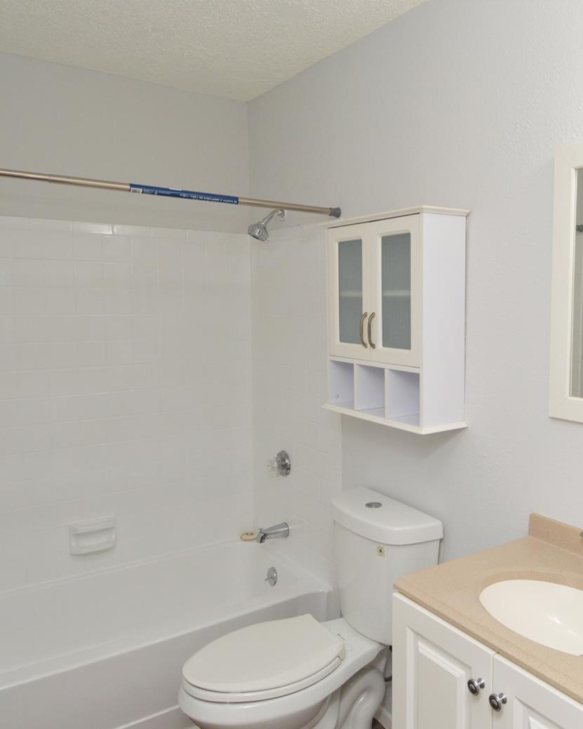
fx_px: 561
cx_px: 348
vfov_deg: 66.0
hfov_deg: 54.6
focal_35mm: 26
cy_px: 372
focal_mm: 12
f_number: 5.6
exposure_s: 1/100
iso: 400
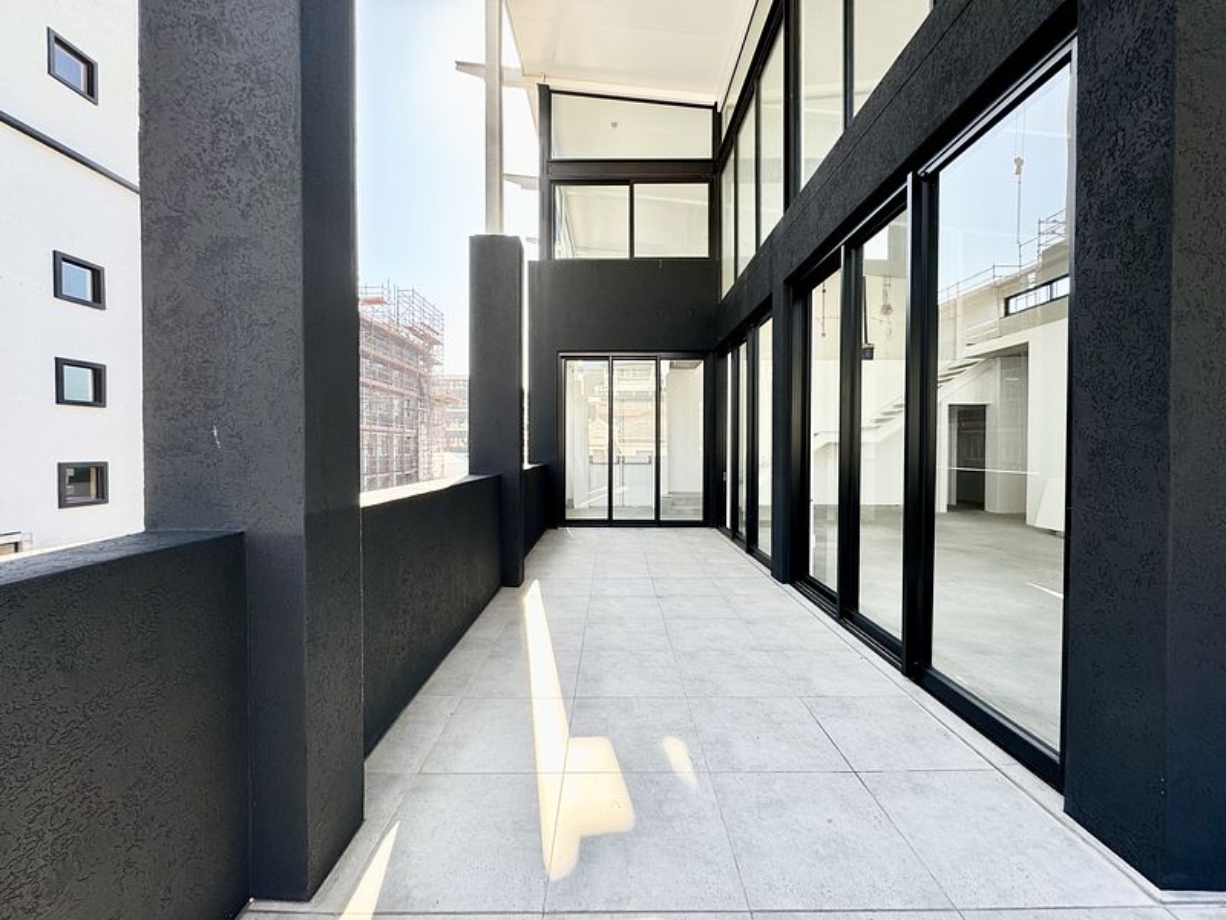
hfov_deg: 102.1
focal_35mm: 14
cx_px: 613
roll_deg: -0.5
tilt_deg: -1.6
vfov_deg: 85.7
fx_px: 496
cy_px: 460
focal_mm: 2.22
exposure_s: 1/190
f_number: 2.2
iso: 40
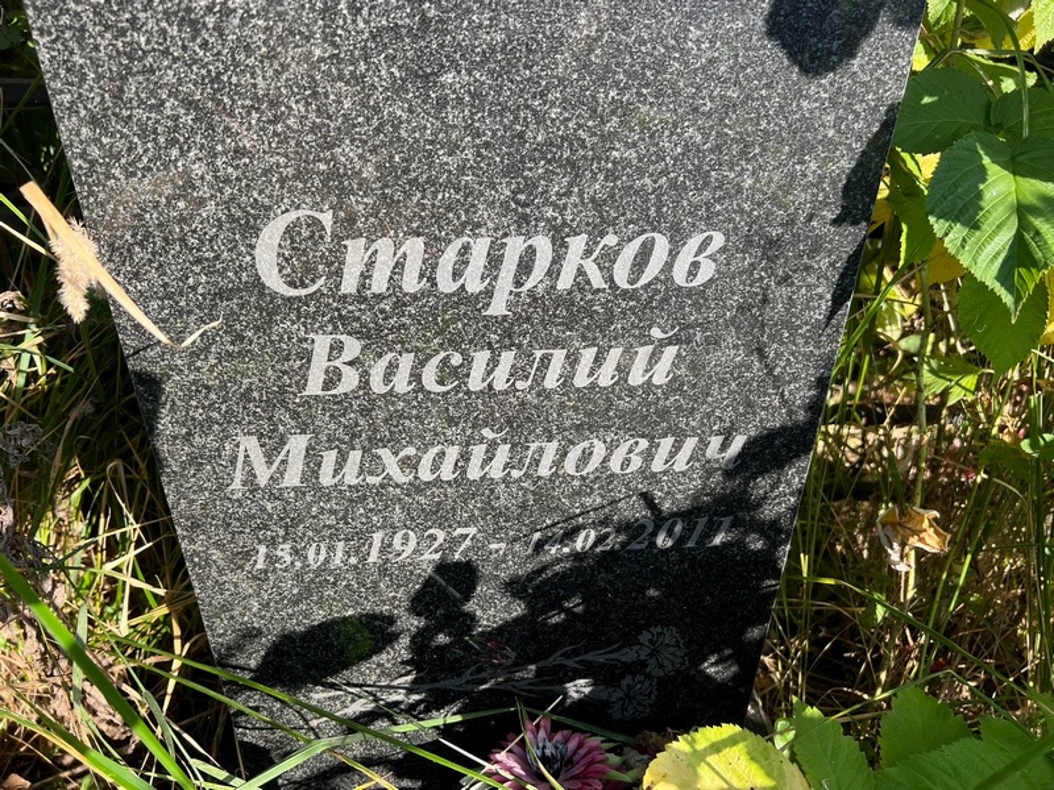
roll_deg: +1.4
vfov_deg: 53.1
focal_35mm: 26
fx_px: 792
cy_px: 395
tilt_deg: -29.9
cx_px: 527
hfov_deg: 67.3
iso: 50
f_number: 1.5
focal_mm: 5.7
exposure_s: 1/769
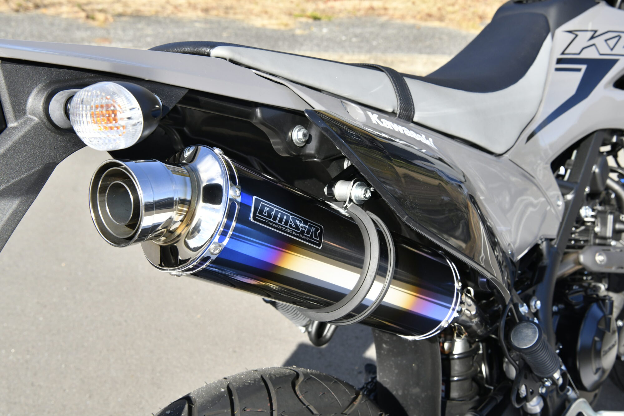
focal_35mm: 45
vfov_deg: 29.9
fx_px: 780
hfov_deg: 43.6
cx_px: 312
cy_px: 208
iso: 1000
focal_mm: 45
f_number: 13
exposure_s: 1/640
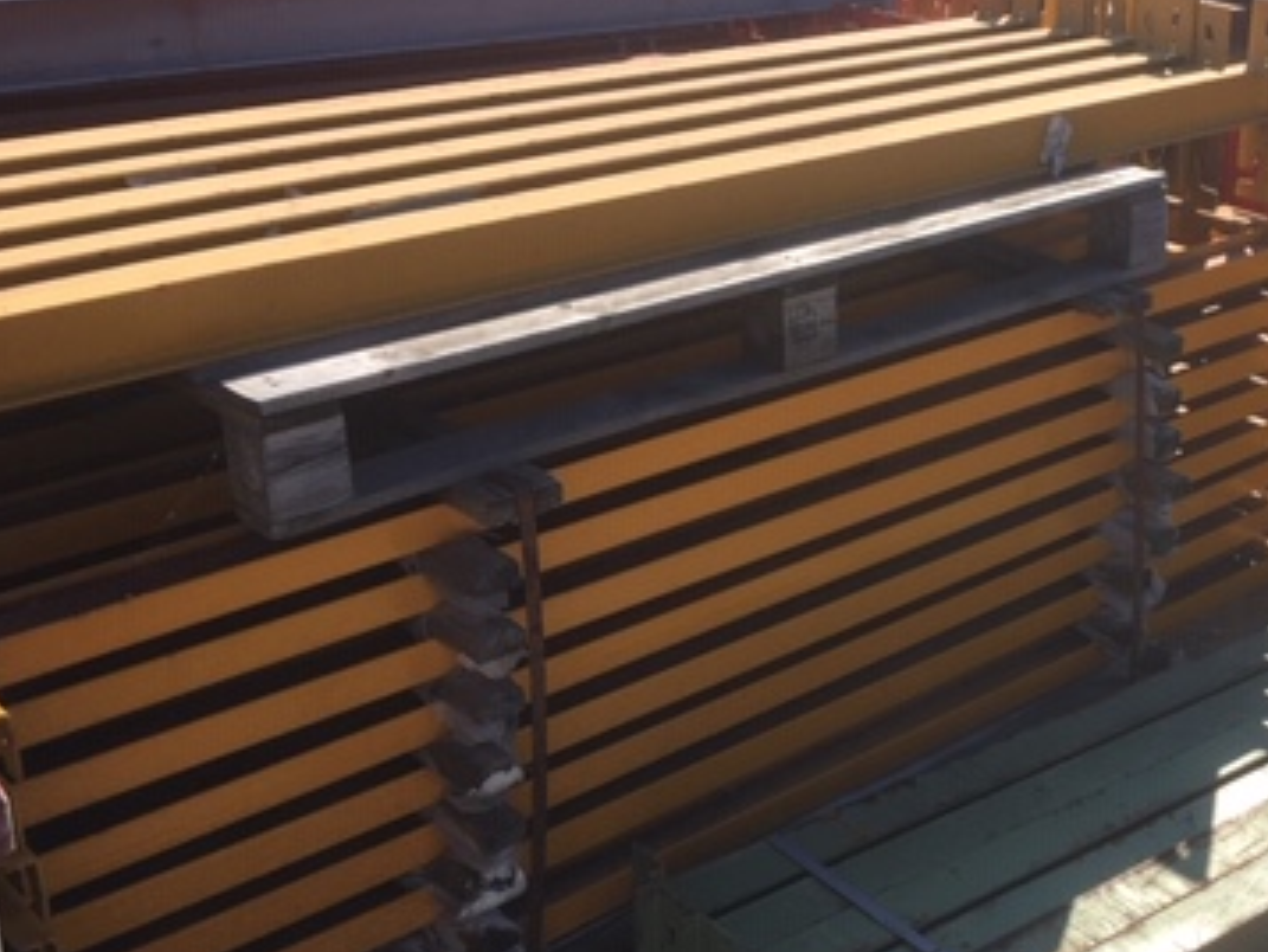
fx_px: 1905
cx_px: 1115
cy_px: 373
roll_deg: -3.6
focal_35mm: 52
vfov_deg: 28.0
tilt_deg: -19.7
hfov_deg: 34.9
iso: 25
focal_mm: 4.15
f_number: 2.2
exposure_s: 1/1026
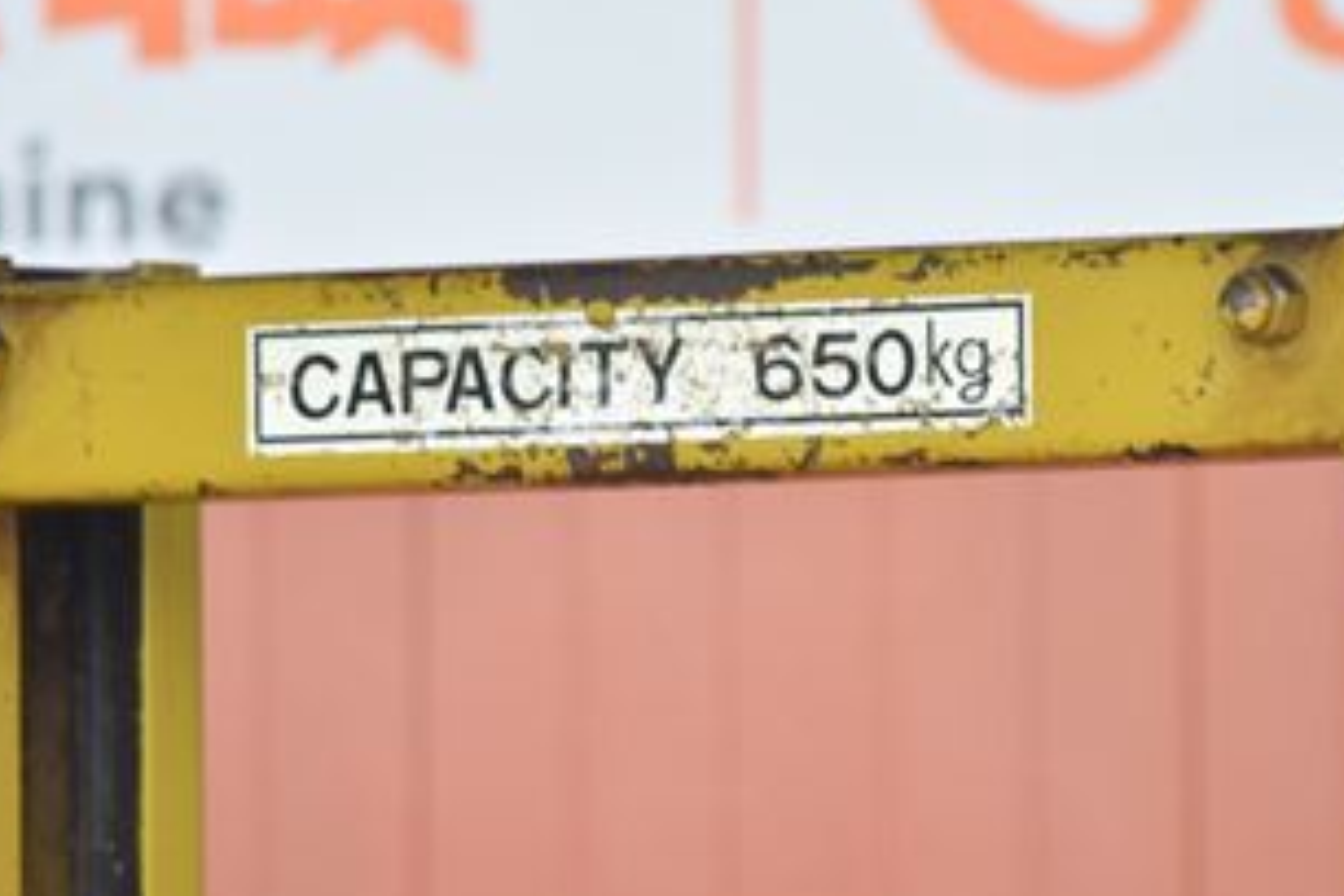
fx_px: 27475
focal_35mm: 736
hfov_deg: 2.8
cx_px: 681
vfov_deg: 1.9
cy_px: 501
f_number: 6.3
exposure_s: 1/160
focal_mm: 300
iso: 1250
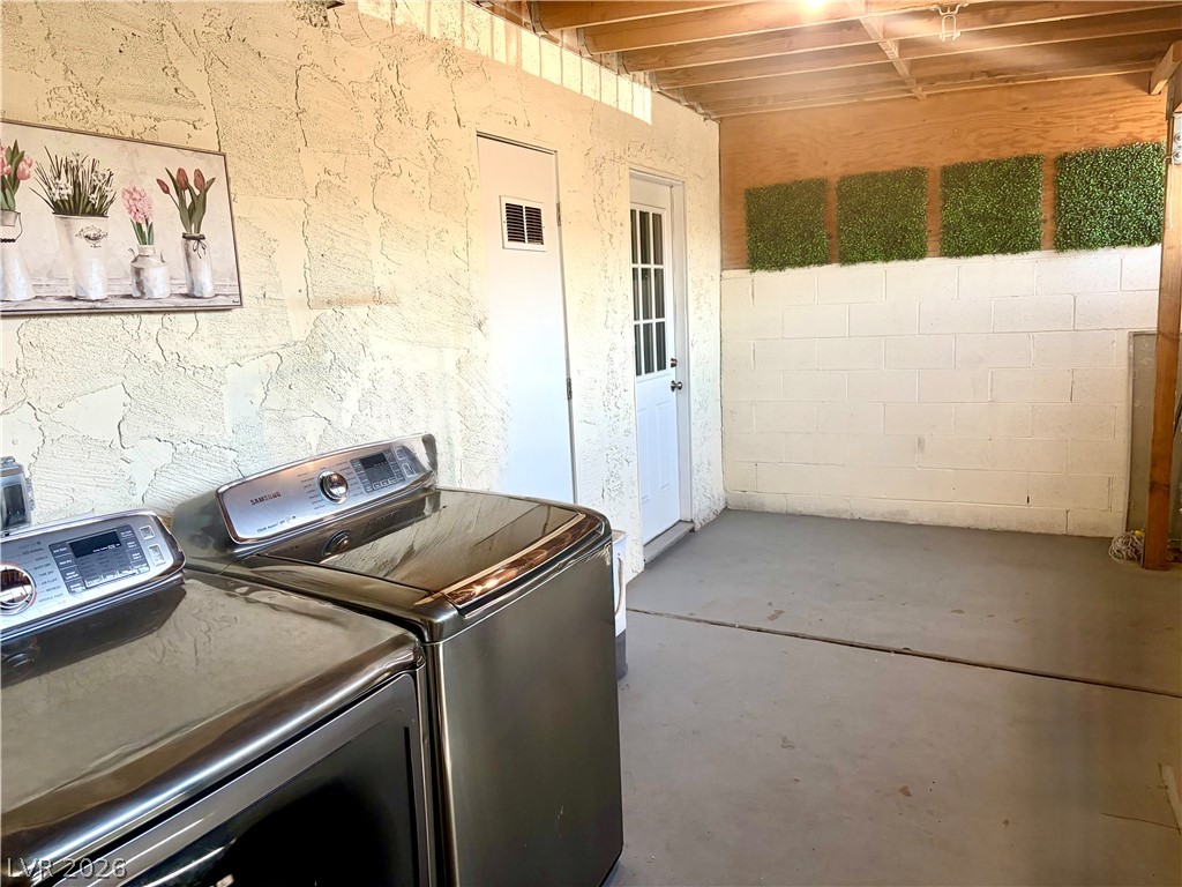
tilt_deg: -9.2
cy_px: 444
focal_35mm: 26
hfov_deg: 67.3
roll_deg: +2.6
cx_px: 591
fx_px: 888
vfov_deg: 53.1
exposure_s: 1/60
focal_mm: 5.96
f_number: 1.6
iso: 100
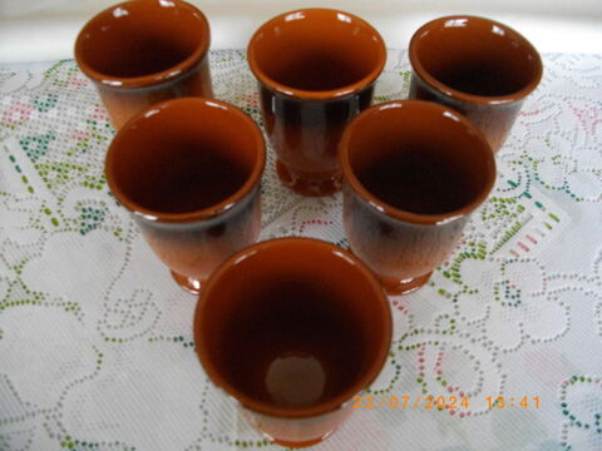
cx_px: 301
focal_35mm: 32
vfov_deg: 44.2
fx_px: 557
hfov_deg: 56.8
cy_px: 226
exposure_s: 1/50
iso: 282
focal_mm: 5.7
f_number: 2.9
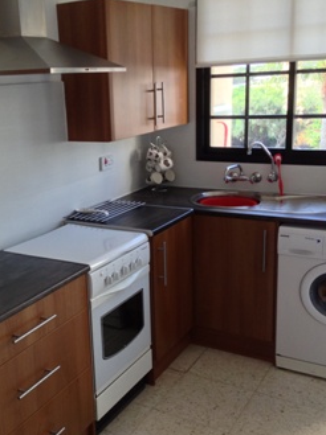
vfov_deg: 42.1
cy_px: 219
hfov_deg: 31.8
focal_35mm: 45
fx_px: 566
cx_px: 103
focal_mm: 4.13
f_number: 2.4
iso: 80
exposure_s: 1/120
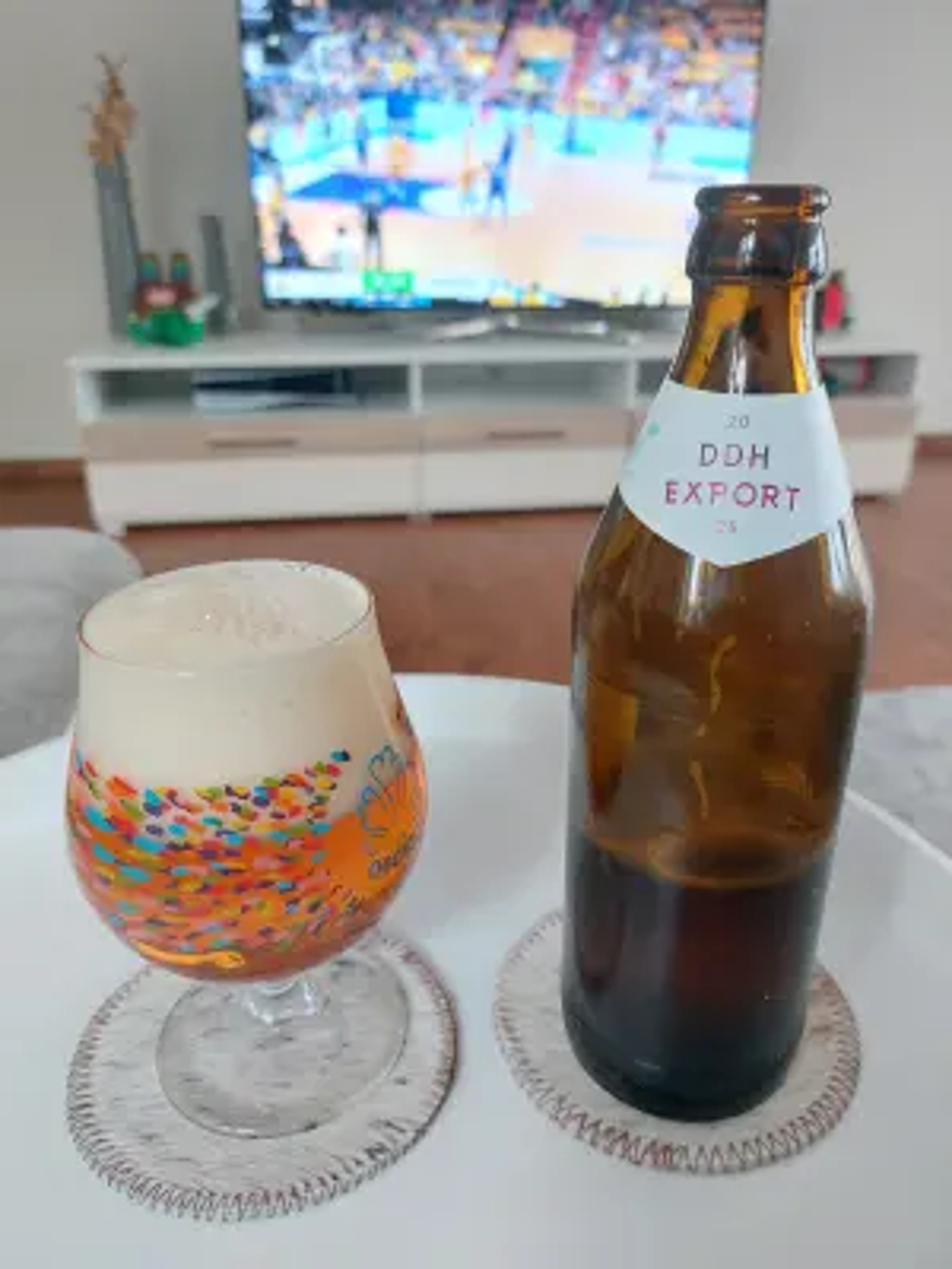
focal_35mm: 24
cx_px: 476
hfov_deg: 56.8
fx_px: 880
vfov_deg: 71.6
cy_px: 634
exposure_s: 1/50
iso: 400
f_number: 1.8
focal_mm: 5.23
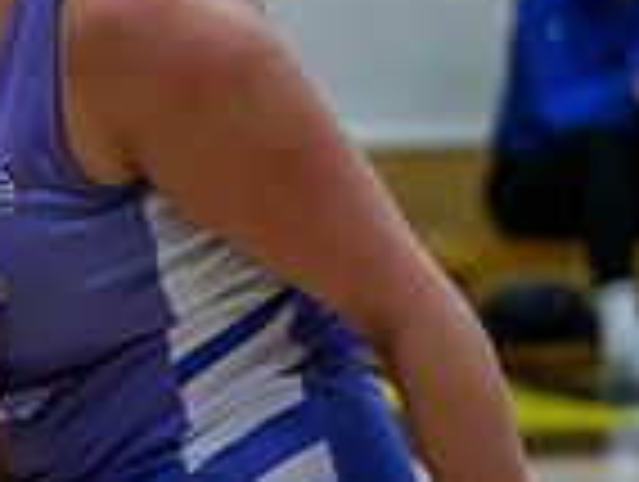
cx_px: -656
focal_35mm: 480
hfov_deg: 4.1
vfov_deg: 3.1
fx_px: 8876
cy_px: -246
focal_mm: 102
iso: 3200
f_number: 3.2
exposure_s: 1/1250
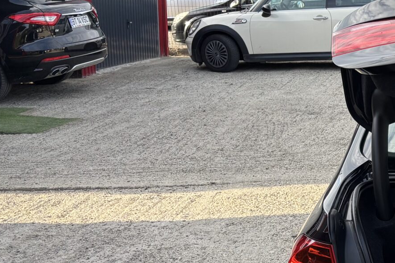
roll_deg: -4.7
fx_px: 856
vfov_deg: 17.4
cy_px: 182
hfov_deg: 22.2
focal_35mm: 78
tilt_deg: -12.9
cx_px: 563
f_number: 1.6
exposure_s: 1/844
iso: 50
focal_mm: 5.96
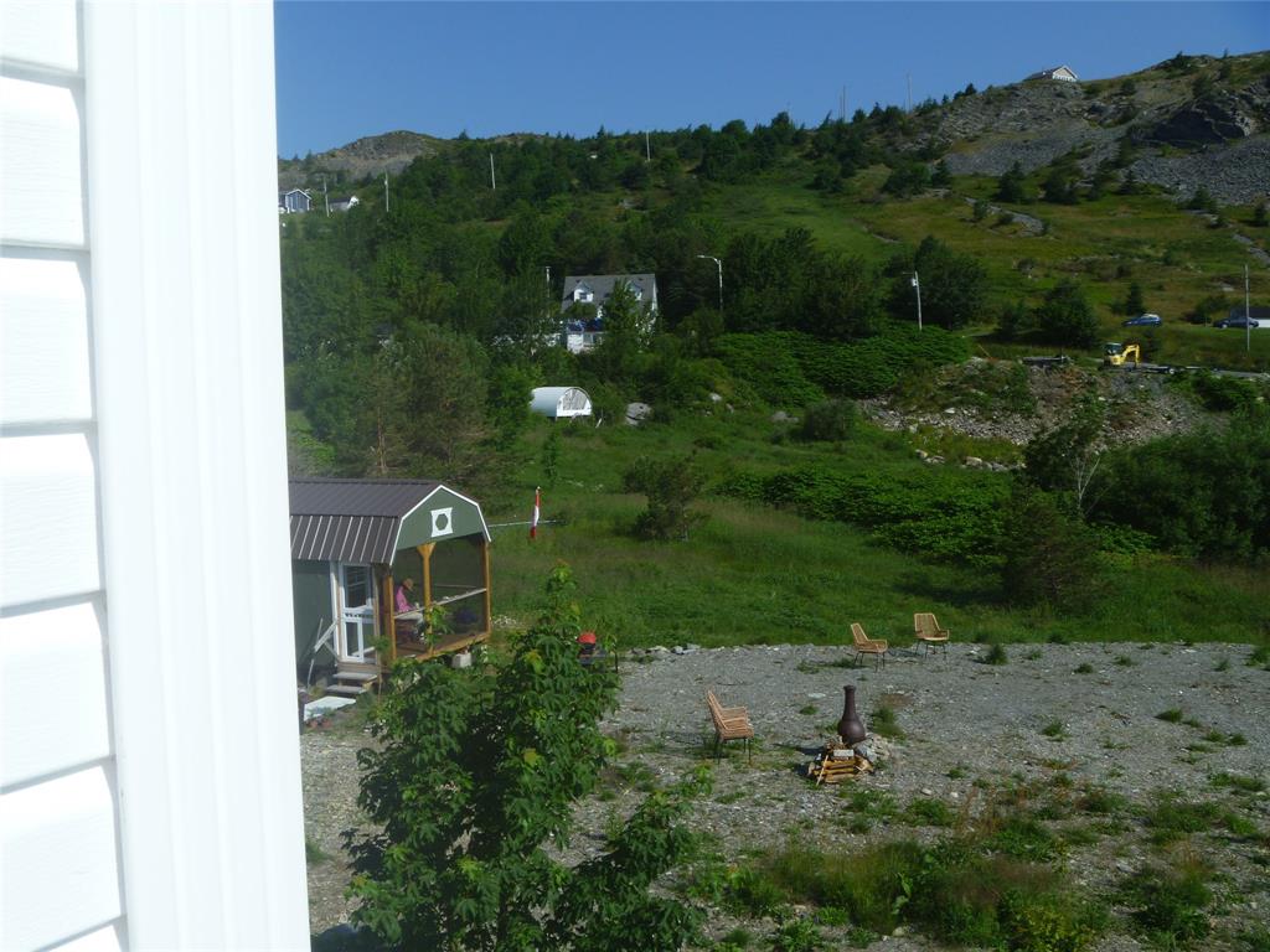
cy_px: 476
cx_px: 635
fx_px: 1284
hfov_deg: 52.6
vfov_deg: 40.7
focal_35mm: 35
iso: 80
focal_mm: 6.3
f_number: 5.6
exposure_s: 1/400
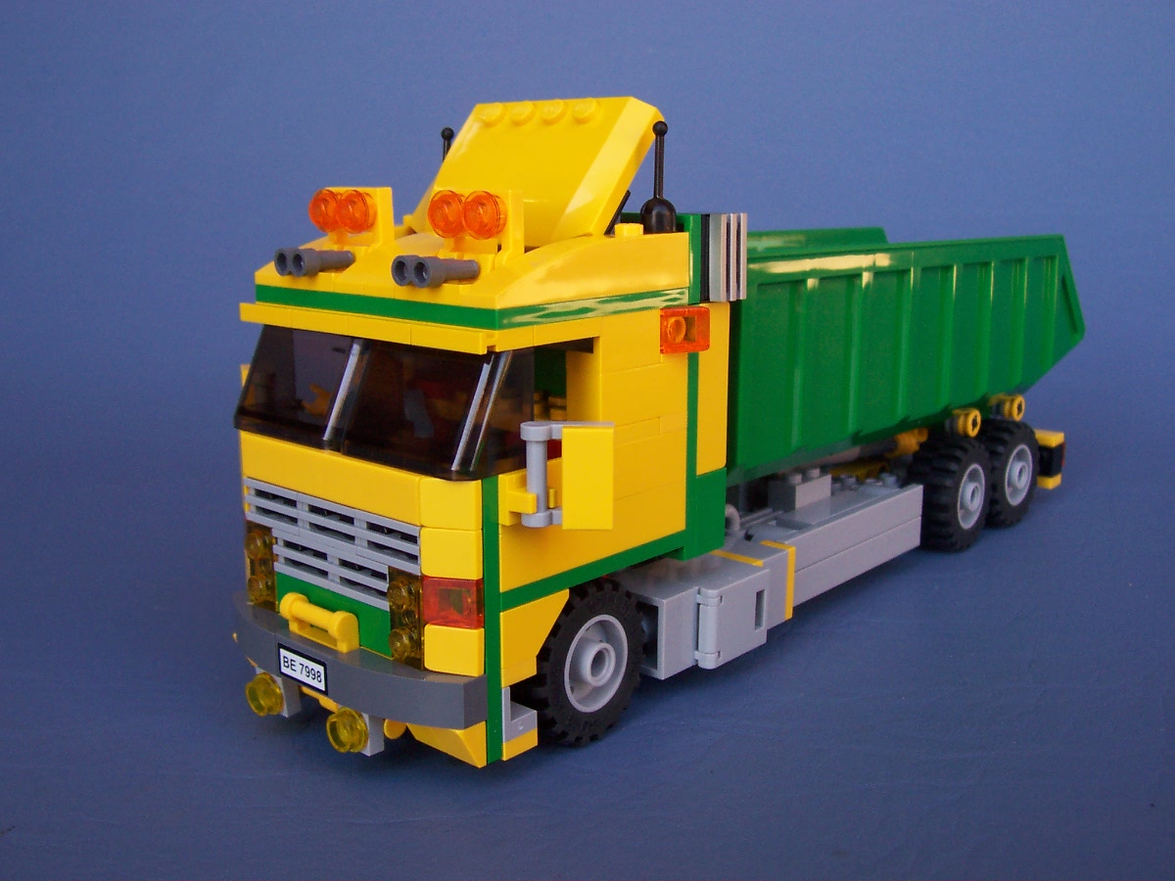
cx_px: 588
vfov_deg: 38.7
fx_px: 1256
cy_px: 440
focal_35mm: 37
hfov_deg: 50.1
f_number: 2.8
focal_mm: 5.6
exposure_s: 1/125
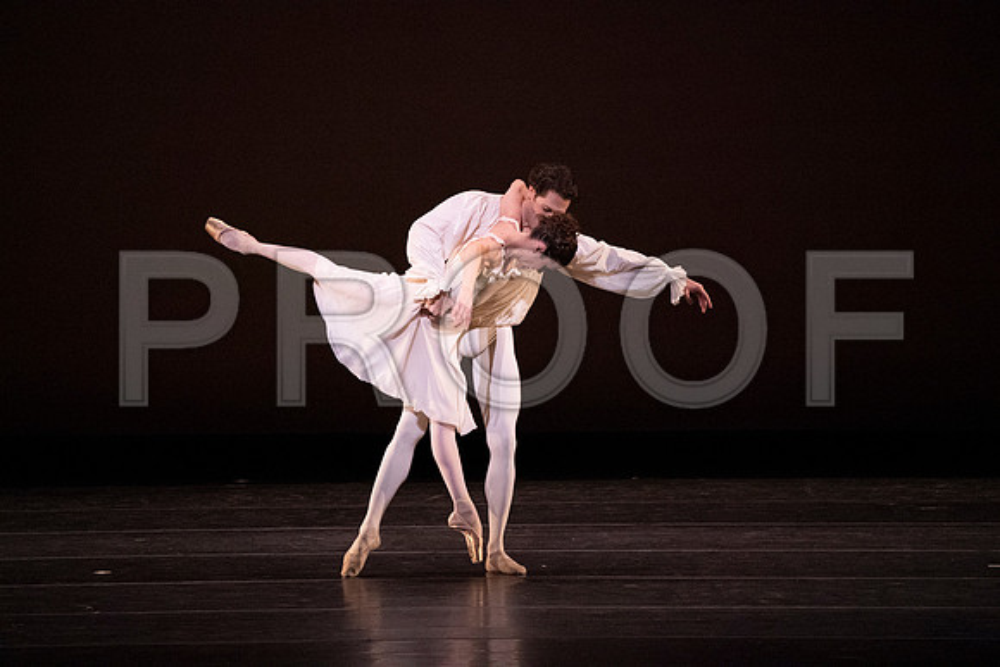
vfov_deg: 4.1
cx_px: 500
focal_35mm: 336
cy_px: 334
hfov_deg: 6.1
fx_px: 9335
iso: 20000
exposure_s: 1/400
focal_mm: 336
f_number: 5.6
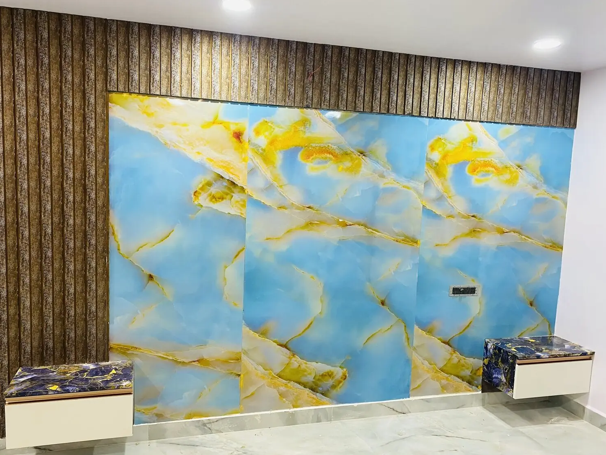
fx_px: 490
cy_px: 237
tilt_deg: -6.7
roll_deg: -1.6
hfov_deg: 63.4
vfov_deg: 49.7
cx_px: 283
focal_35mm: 28
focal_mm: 4.25
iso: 100
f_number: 1.8
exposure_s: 1/50
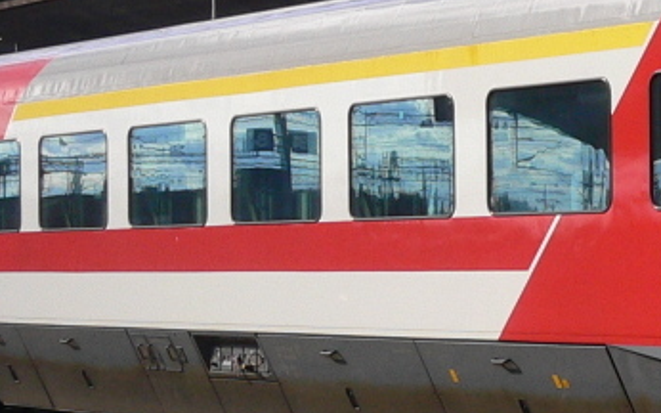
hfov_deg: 12.8
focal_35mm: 161
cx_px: 686
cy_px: 145
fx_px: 2899
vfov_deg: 8.1
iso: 80
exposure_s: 1/200
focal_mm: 6.8
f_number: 6.1
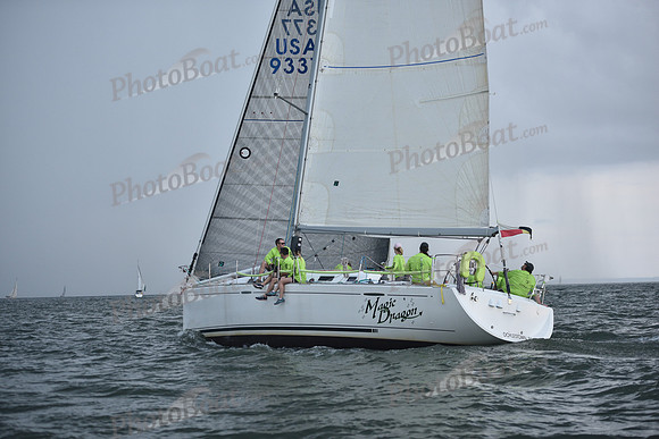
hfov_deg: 28.8
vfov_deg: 19.5
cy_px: 220
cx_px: 330
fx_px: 1282
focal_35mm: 70
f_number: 3.2
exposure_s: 1/640
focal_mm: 70
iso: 400
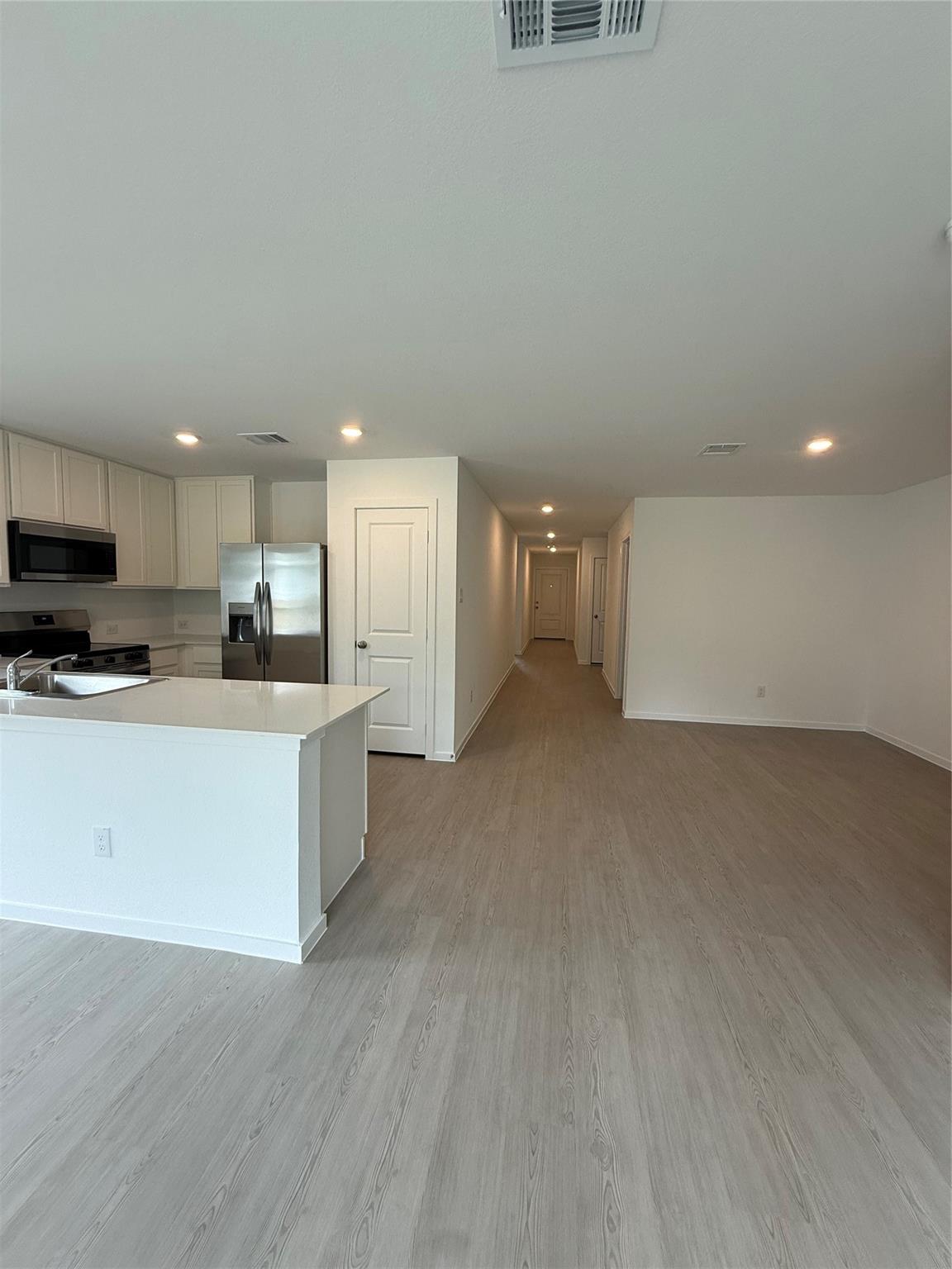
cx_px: 476
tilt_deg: -4.1
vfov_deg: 102.1
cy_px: 634
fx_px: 513
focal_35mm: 14
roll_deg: -1.4
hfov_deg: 85.7
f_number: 2.2
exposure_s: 1/99
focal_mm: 2.22
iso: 100
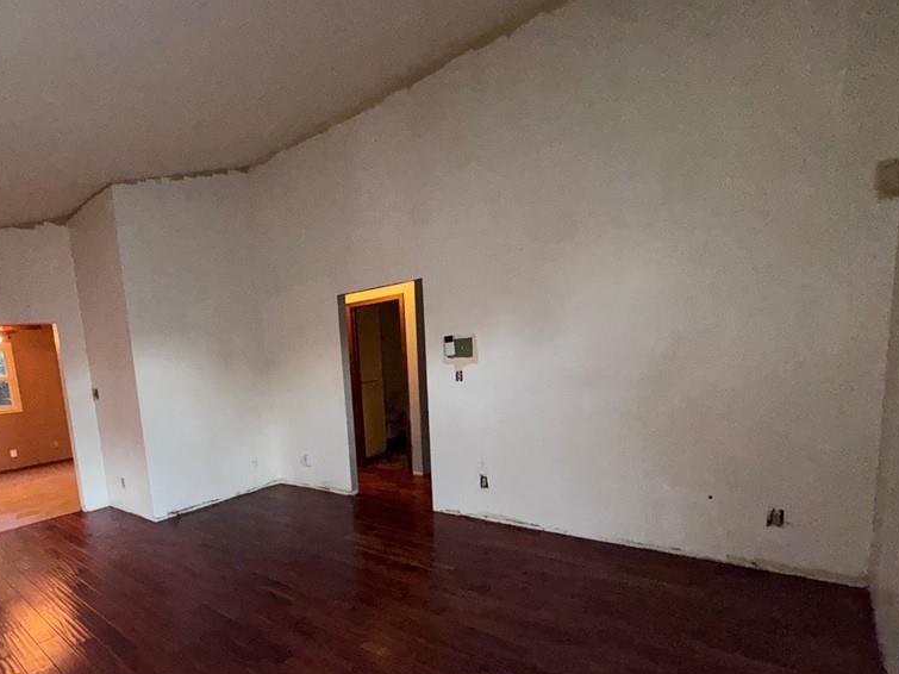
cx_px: 306
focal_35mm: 19
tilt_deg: -8.7
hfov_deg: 82.0
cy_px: 437
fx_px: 493
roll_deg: +4.9
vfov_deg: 67.2
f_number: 2.2
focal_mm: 2.22
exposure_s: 1/60
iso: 400
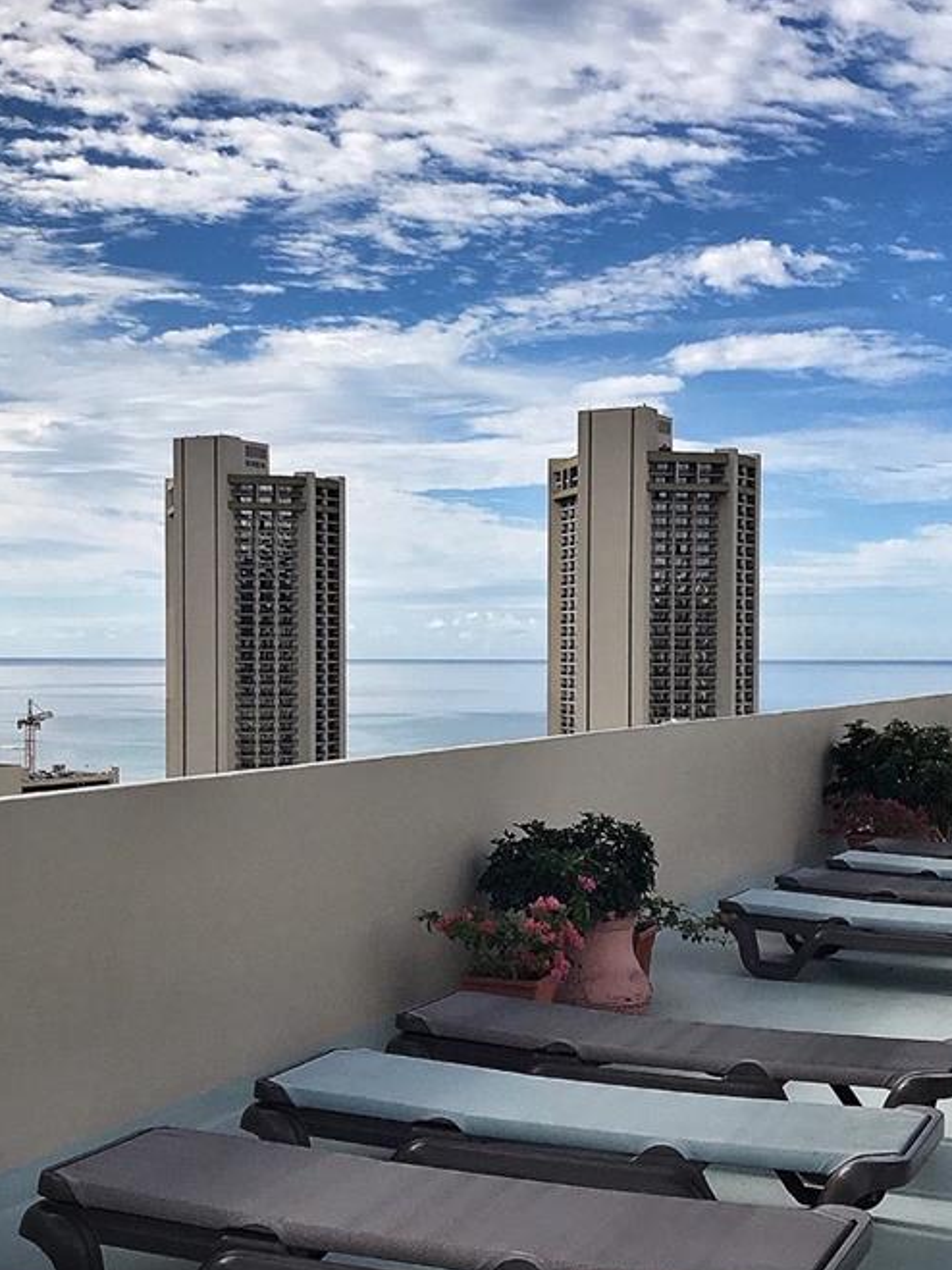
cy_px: 721
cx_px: 447
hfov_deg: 28.5
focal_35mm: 51
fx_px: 1871
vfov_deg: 37.4
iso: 20
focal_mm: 3.99
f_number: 1.8
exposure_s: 1/5051
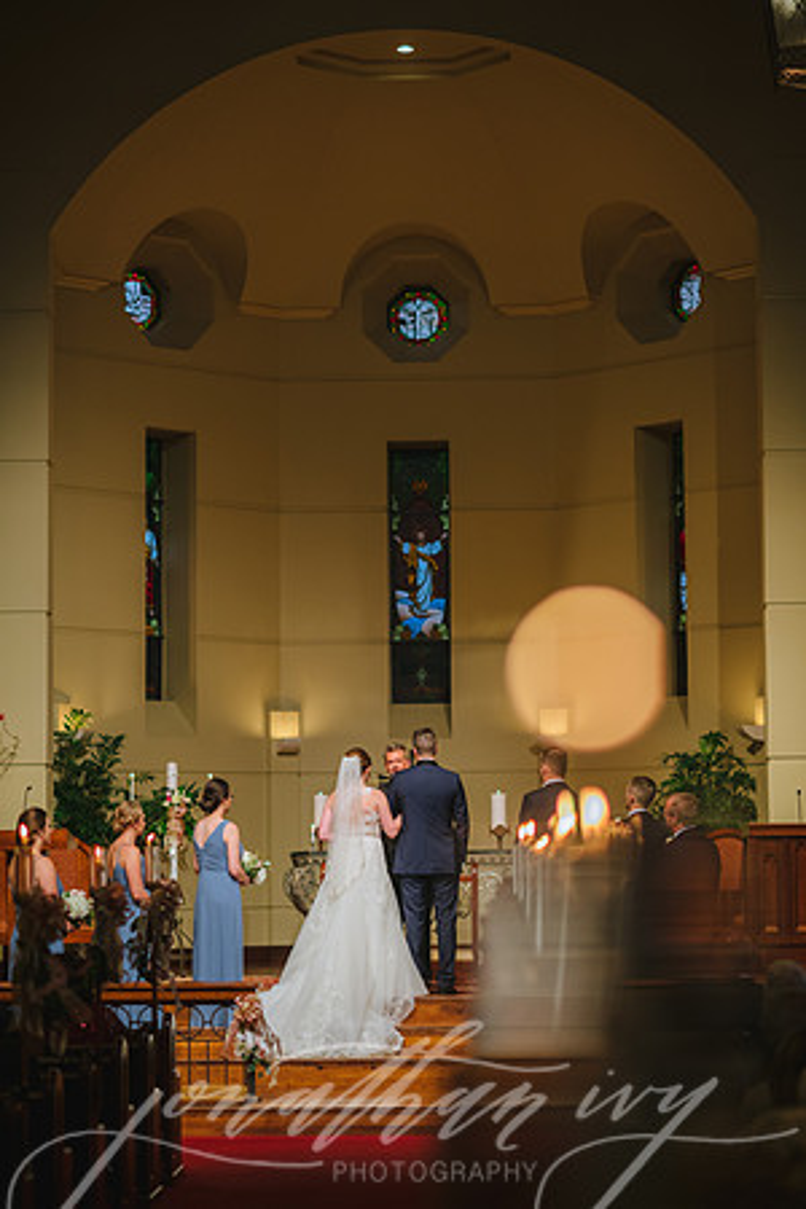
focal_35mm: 85
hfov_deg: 16.1
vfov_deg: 23.9
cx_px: 403
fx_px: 2854
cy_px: 604
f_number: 2
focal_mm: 85
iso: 640
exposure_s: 1/250
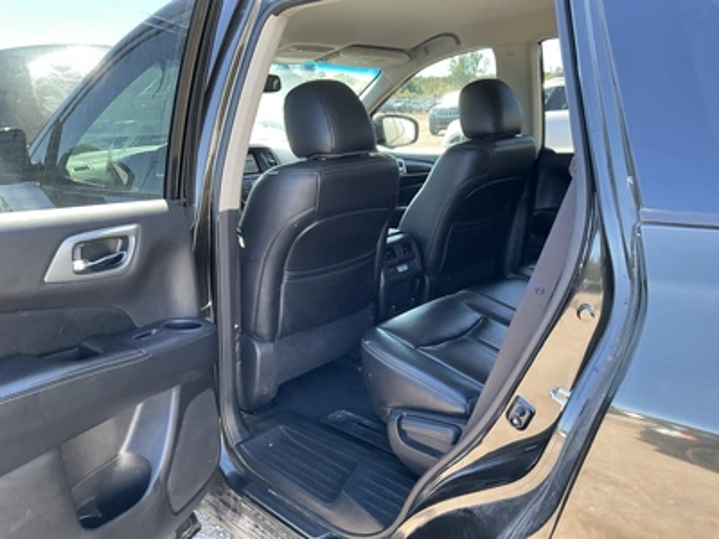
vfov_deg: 49.7
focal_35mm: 28
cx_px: 360
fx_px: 582
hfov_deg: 63.4
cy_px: 270
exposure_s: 1/122
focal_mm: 3
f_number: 1.8
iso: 50
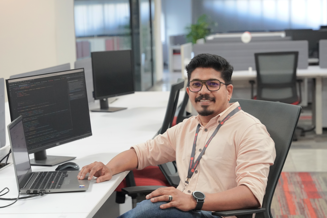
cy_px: 109
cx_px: 164
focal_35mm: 84
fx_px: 767
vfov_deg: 16.2
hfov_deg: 24.1
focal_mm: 56.3
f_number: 4
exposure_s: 1/160
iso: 2500
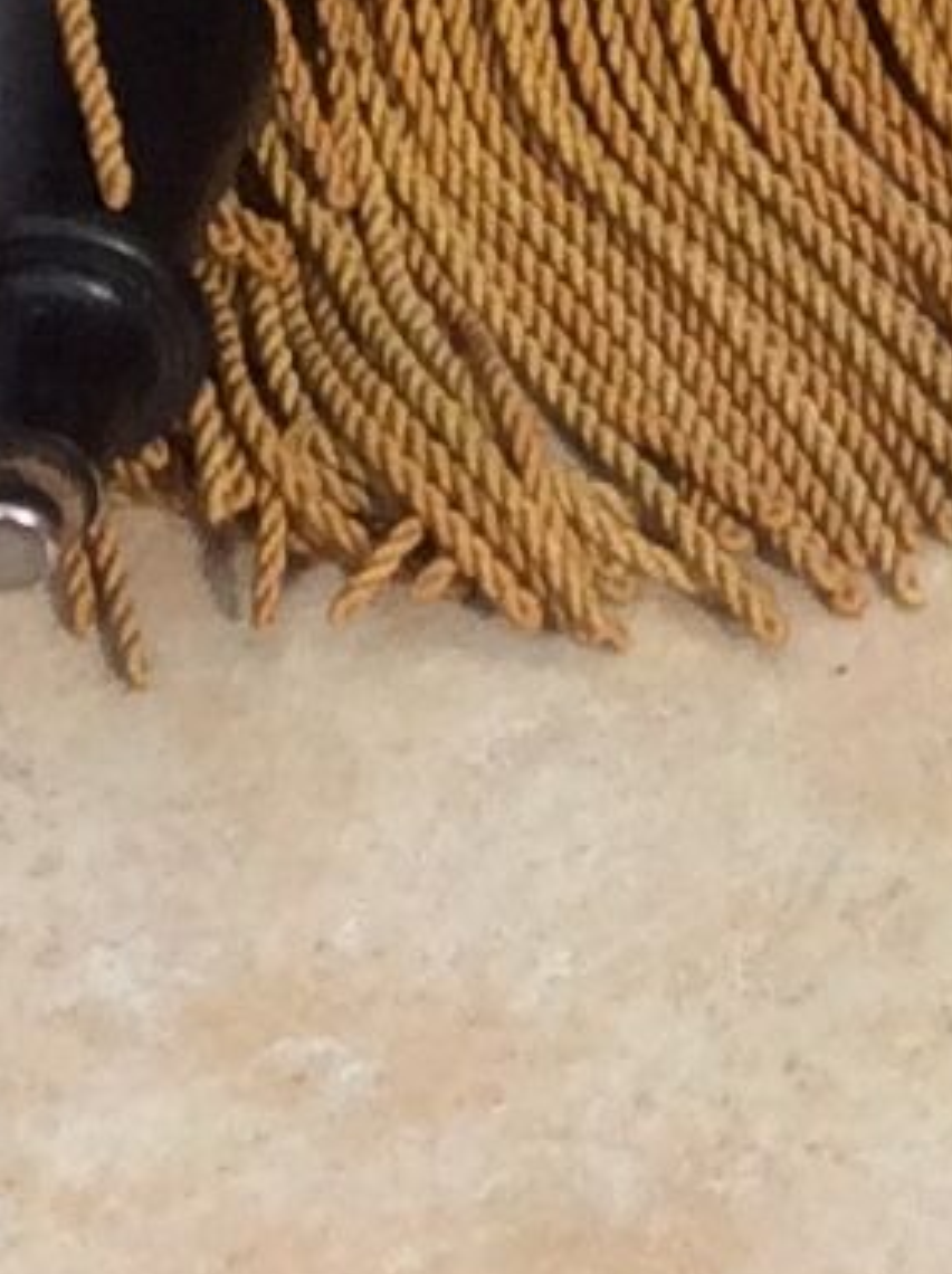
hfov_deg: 6.6
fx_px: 8012
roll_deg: -0.5
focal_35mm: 218
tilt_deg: -36.1
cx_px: 2035
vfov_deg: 8.4
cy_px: -1596
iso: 32
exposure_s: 1/100
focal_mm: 3.3
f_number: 2.4
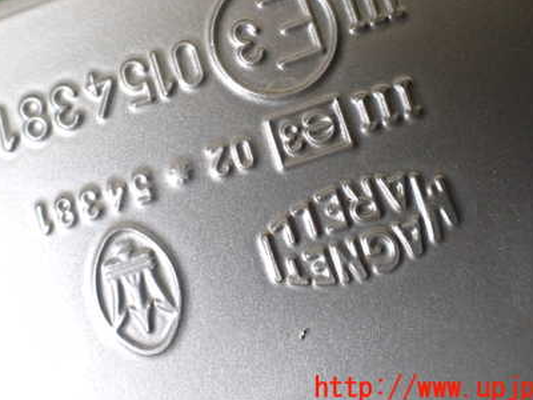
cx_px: 216
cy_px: 105
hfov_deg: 41.9
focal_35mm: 45
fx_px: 693
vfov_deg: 31.7
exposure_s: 1/125
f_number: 2.3
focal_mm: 5.4
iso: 250
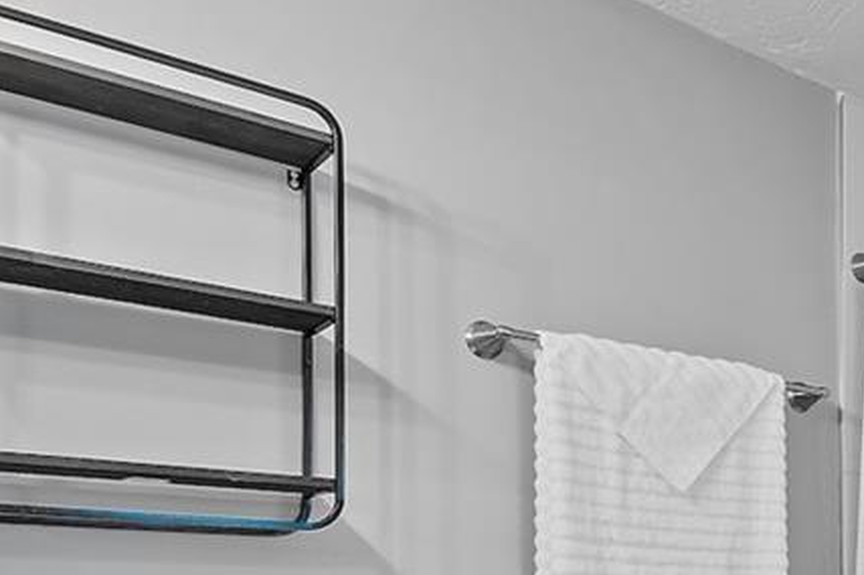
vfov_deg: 28.0
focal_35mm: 45
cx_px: 985
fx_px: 1079
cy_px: 575
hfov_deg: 36.0
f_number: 8
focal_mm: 12
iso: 200
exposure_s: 1
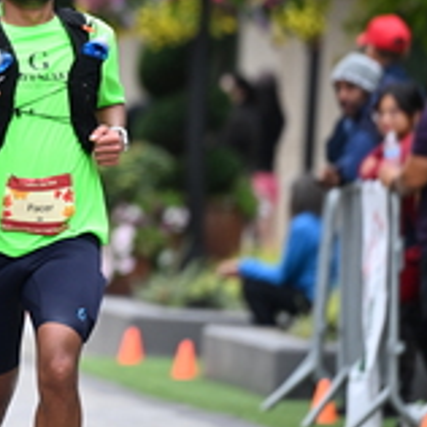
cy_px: 96
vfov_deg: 3.0
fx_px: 8248
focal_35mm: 591
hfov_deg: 3.0
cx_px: -95
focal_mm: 200
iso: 800
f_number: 2.8
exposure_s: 1/2000
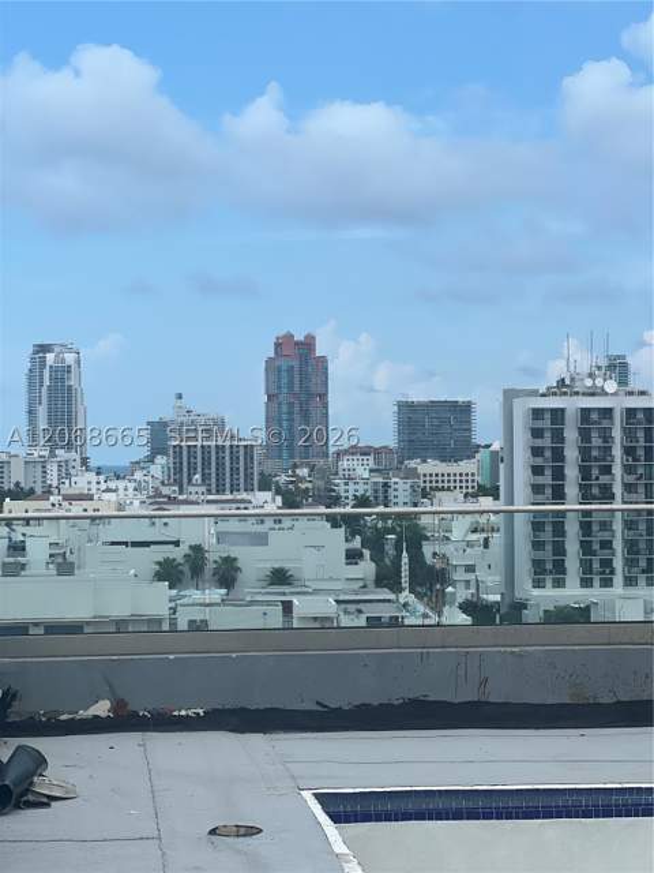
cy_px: 436
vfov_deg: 25.3
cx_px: 327
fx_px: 1940
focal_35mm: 77
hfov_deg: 19.1
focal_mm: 9
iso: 32
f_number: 2.8
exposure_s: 1/943
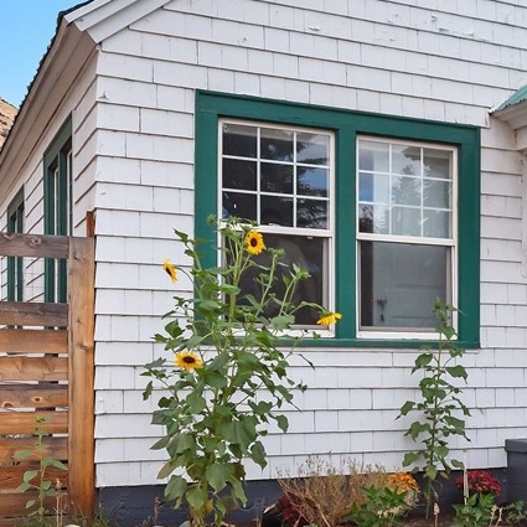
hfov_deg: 25.4
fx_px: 1051
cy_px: 354
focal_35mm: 61
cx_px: 624
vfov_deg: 28.0
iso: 100
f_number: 7.1
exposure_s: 1/1600
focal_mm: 18
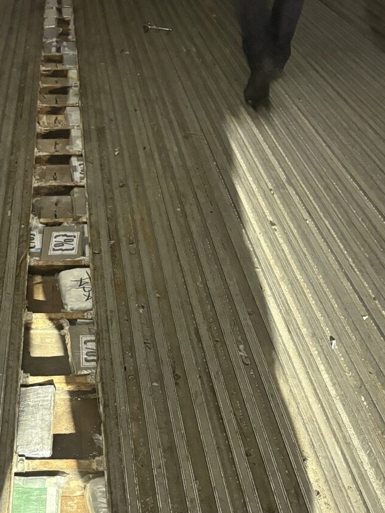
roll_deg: +1.7
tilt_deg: -34.9
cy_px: 326
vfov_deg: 38.6
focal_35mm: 49
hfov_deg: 28.9
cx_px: 65
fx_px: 726
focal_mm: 5.96
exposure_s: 1/40
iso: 640
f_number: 1.6
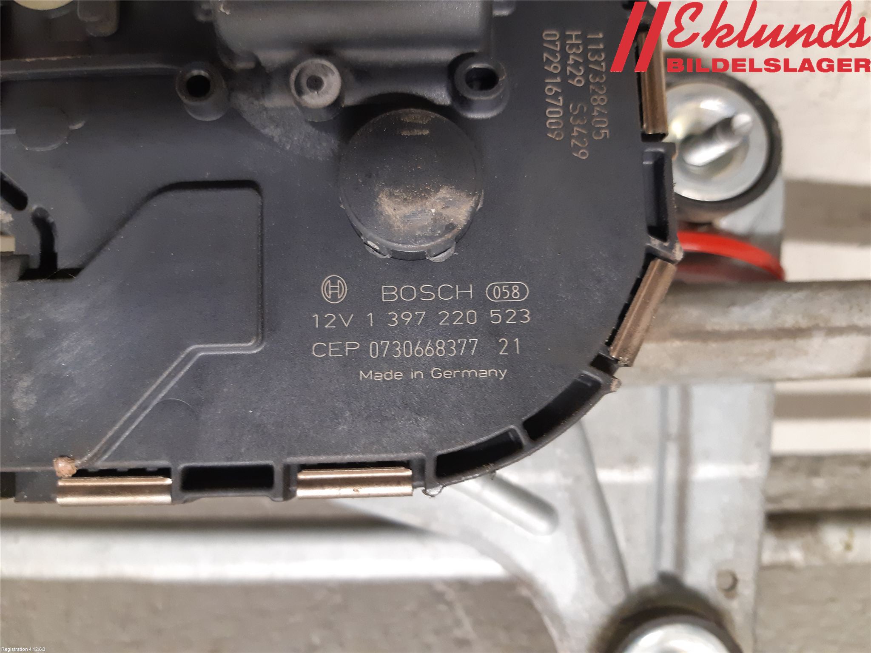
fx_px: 654
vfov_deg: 53.1
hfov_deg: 67.3
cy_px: 326
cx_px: 436
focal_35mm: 26
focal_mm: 3.93
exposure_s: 1/33
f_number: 1.7
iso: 250
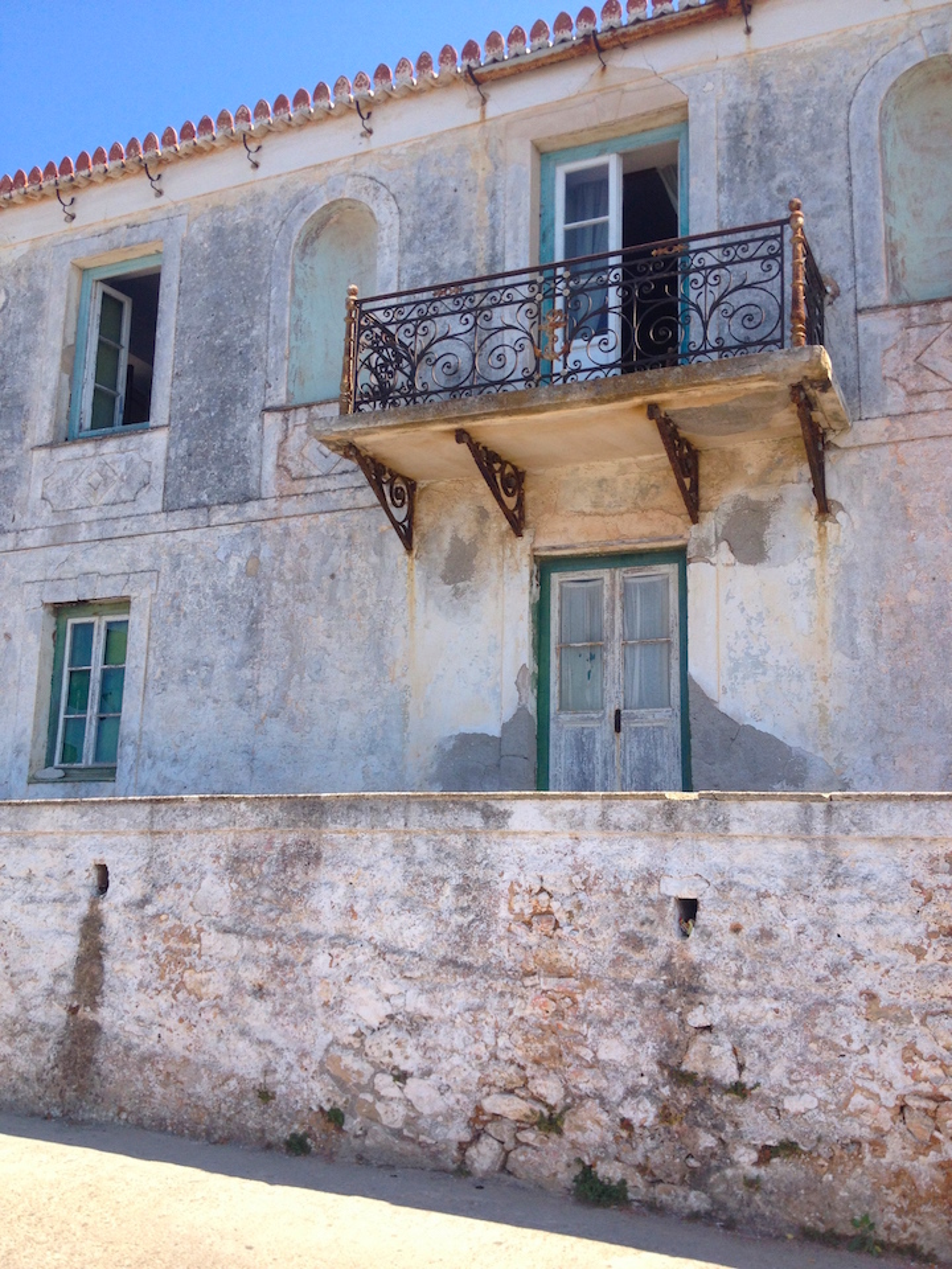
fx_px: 1283
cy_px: 634
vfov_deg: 52.6
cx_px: 476
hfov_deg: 40.7
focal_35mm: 35
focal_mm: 4.28
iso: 50
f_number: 2.4
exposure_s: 1/968
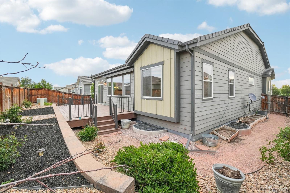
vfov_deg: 77.3
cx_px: 145
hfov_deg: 100.4
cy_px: 96
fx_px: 121
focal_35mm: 15
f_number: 8
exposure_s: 1/320
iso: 400
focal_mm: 10
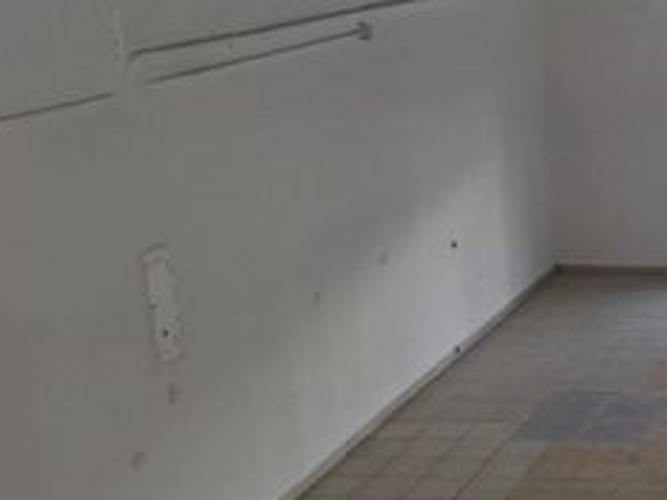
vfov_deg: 20.7
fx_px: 1367
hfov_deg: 23.9
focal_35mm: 71
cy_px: 230
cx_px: 884
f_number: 1.8
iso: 100
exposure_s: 1/120
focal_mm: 4.69
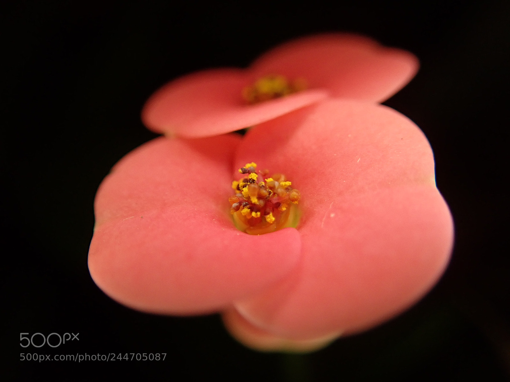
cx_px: 255
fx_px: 442
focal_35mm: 30
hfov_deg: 60.0
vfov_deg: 46.8
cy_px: 191
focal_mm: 5.5
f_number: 2.3
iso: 250
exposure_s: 1/125
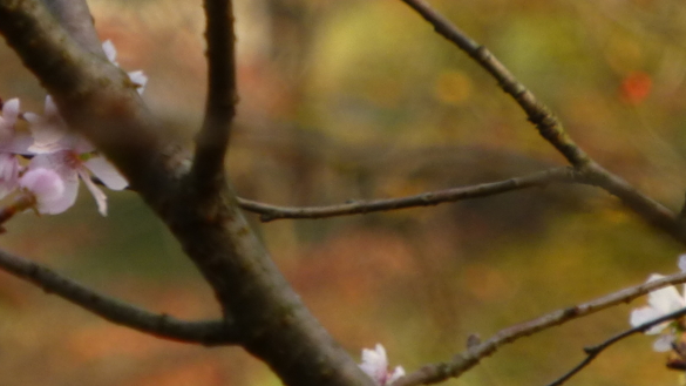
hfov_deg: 2.5
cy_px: -149
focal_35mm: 861
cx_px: 203
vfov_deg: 1.4
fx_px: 15661
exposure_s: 1/125
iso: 100
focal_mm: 51.5
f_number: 5.9
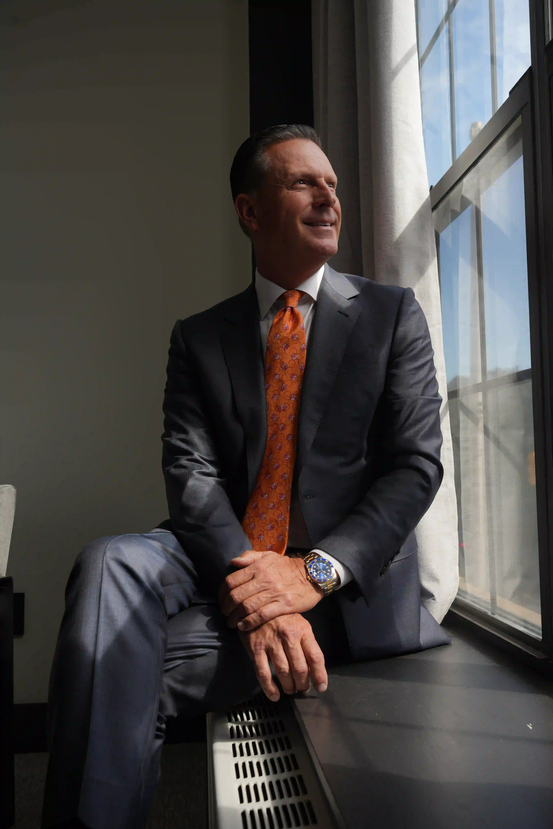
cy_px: 414
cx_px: 276
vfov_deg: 53.9
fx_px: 816
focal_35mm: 35
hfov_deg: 37.5
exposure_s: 1/200
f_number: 6.3
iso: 160
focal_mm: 35.4
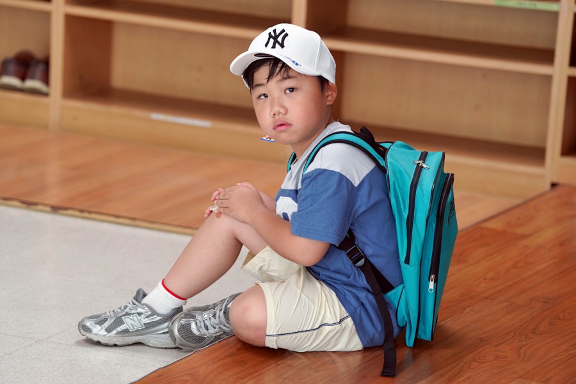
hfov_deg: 13.2
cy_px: 192
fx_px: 2496
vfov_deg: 8.8
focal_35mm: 156
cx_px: 288
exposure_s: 1/160
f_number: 4
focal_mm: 156
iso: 1600
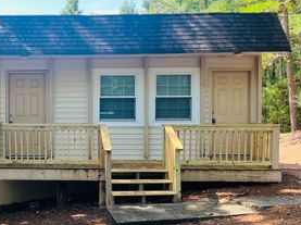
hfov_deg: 38.7
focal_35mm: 47
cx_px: 54
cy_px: 118
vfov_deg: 30.8
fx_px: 408
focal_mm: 5.1
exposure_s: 1/309
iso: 50
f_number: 1.6
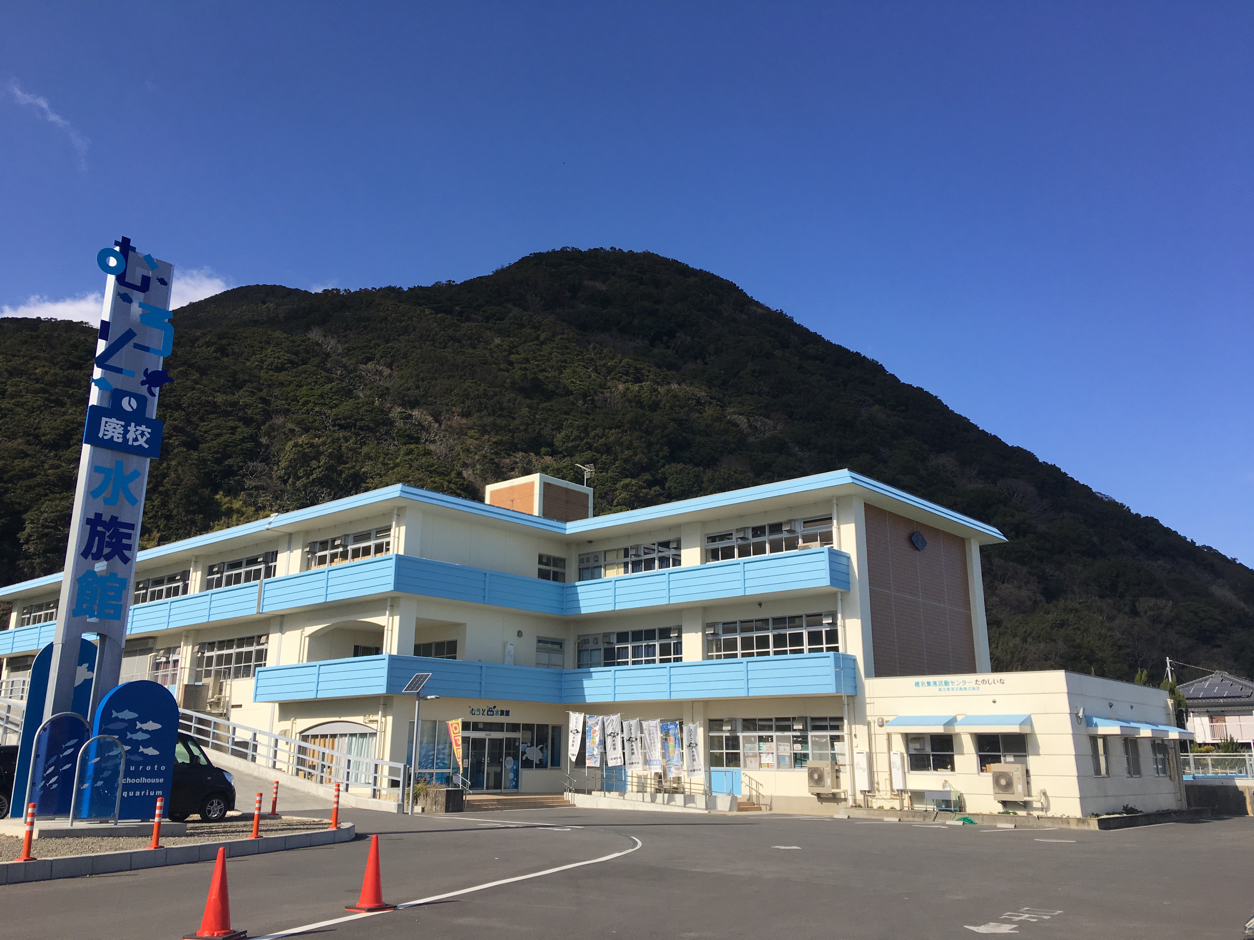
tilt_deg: +16.3
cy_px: 470
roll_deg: +0.2
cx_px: 627
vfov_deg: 48.2
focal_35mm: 29
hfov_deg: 61.7
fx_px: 1051
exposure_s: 1/2404
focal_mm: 4.15
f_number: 2.2
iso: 25
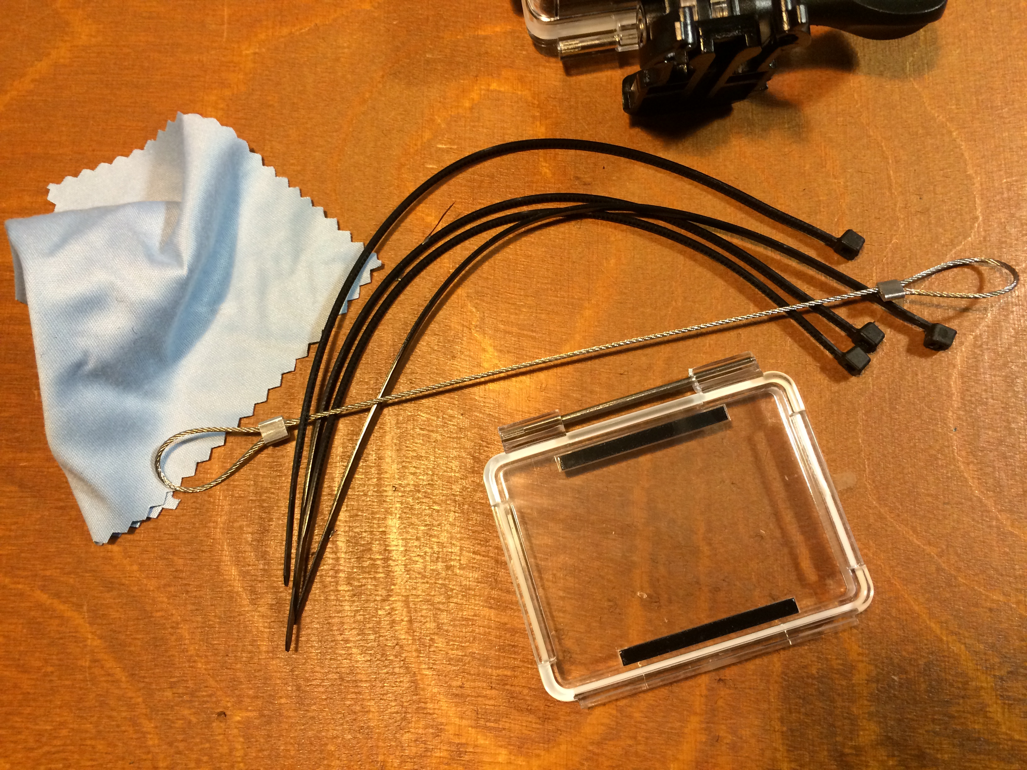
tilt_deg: -77.4
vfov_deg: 48.2
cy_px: 385
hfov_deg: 61.7
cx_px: 514
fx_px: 860
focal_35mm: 29
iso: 160
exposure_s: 1/33
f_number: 2.2
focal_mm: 4.15
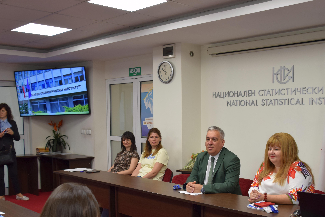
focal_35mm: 45
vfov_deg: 29.7
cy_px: 153
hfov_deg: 43.8
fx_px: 404
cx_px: 181
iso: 400
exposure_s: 1/80
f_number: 4.5
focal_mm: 21
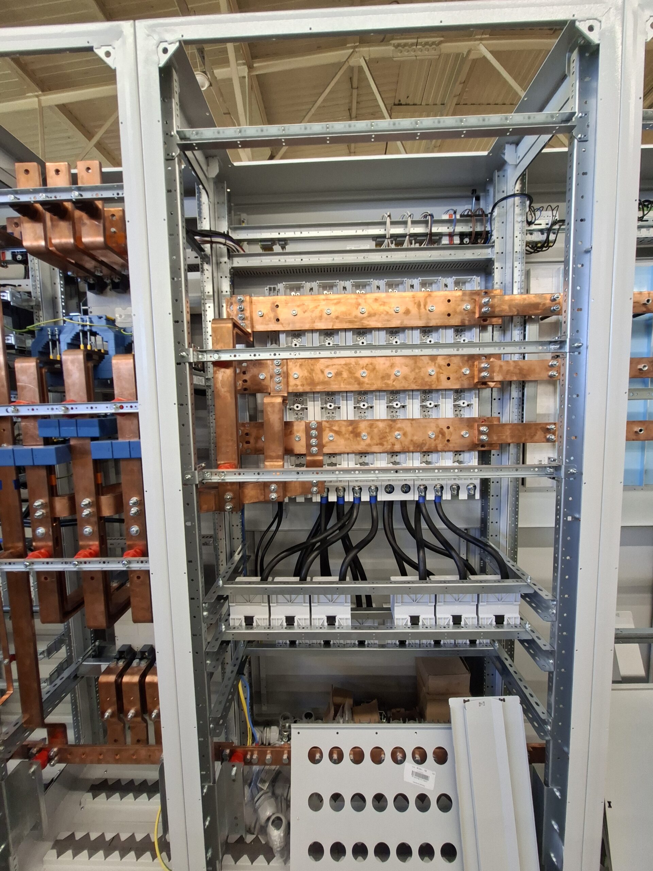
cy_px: 436
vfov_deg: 106.2
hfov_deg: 89.9
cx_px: 326
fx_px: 327
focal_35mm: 13
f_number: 2.2
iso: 160
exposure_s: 1/50
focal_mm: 1.74
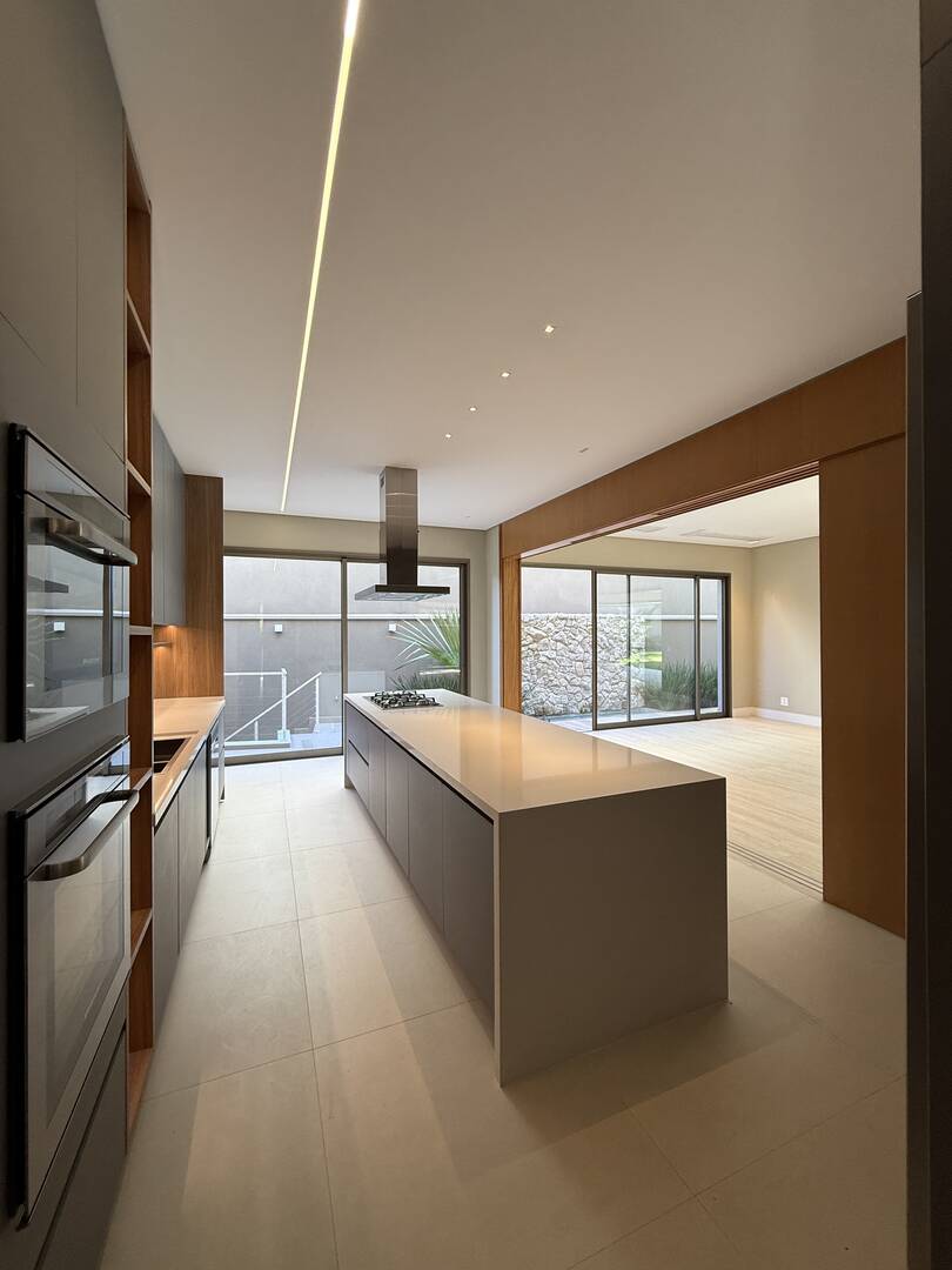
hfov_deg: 85.7
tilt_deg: +0.3
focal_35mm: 14
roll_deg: -0.5
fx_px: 513
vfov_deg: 102.1
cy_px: 635
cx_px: 476
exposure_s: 1/120
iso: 125
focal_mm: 2.22
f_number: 2.2
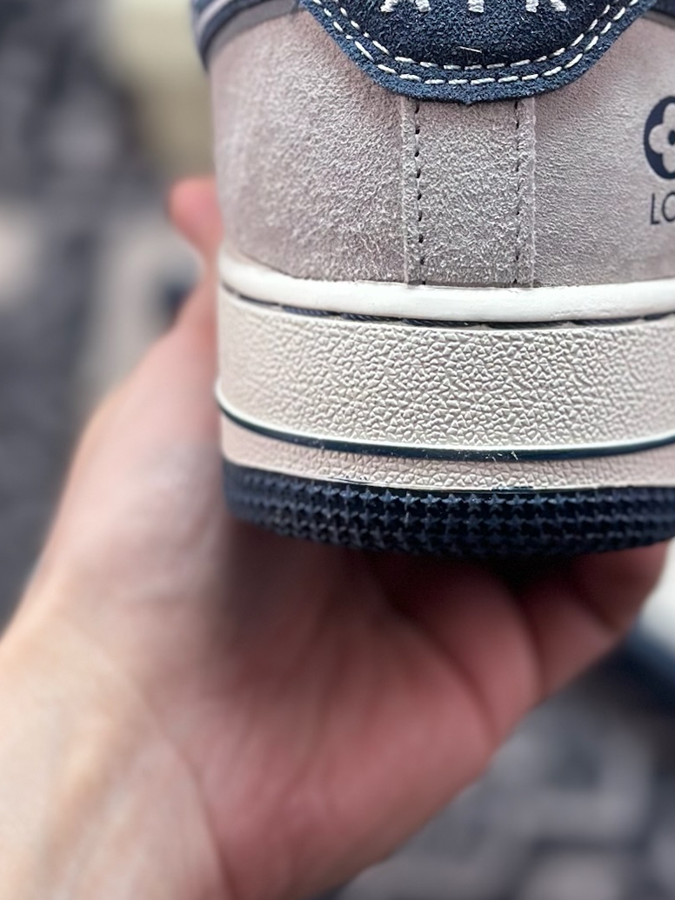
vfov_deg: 20.5
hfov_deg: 15.5
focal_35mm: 95
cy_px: 212
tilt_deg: -56.9
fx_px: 2470
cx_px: 451
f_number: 1.78
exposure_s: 1/858
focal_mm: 6.86
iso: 80
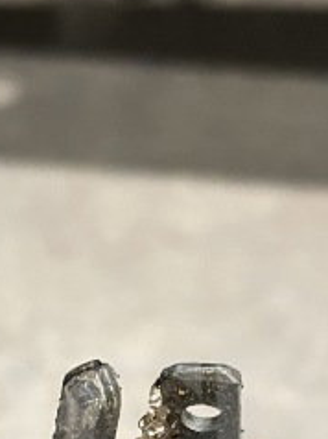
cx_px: 96
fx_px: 1126
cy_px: 501
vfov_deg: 20.8
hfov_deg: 16.5
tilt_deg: -65.3
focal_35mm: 89
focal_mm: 4.2
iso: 500
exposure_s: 1/60
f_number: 1.6
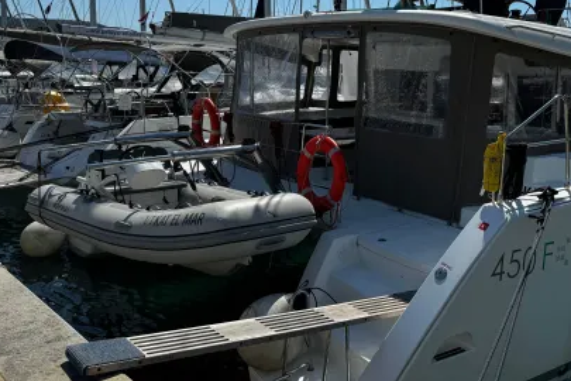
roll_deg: -1.4
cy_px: 111
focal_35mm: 37
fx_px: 587
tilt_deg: -3.3
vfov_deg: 35.4
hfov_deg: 50.3
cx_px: 410
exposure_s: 1/7092
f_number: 1.78
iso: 80
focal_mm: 6.76
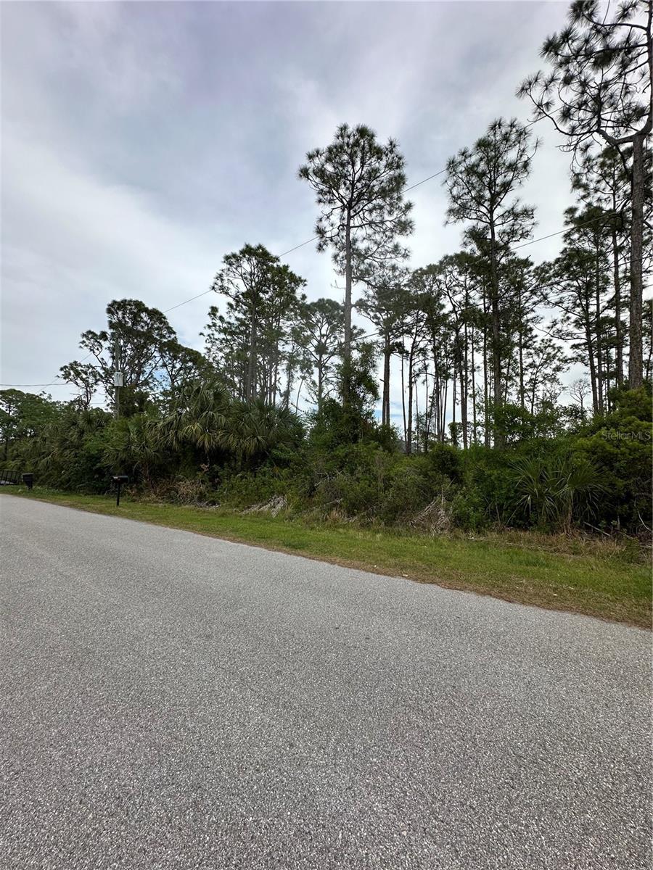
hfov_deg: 85.7
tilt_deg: +5.3
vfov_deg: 102.1
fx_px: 352
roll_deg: +0.4
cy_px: 435
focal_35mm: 14
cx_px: 326
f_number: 2.2
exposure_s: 1/1855
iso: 50
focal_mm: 2.22
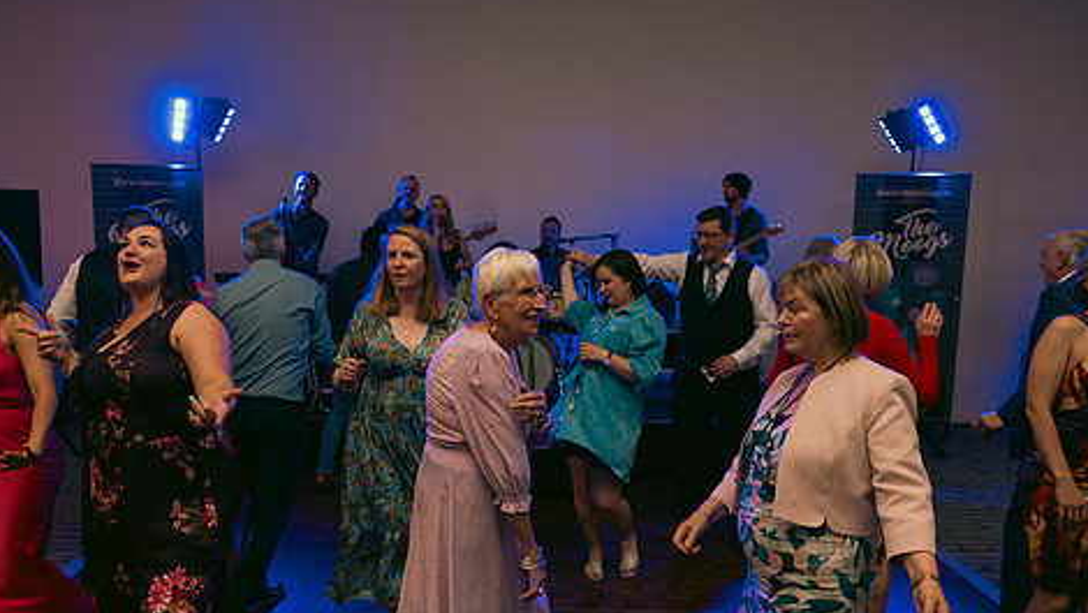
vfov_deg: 37.6
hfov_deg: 62.5
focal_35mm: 31
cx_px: 505
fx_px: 895
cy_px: 378
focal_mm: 24
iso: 800
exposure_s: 1/160
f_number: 3.5
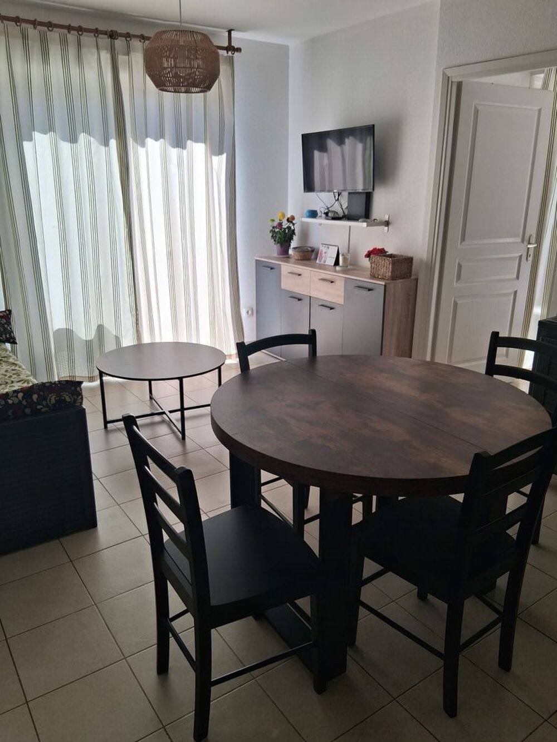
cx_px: 278
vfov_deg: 67.3
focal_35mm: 26
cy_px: 371
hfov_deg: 53.1
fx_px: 558
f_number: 1.8
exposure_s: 1/170
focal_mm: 3.98
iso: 25
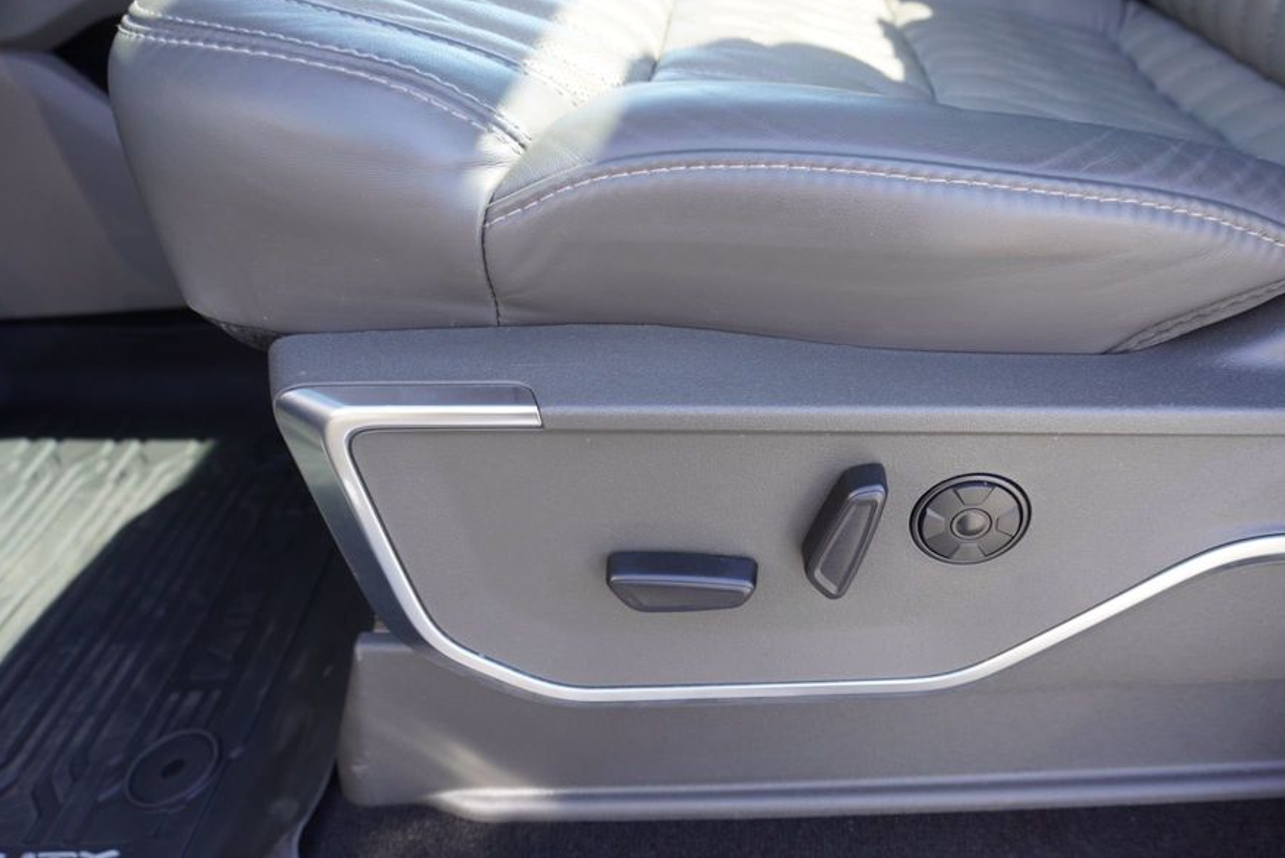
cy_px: 492
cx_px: 719
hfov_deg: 65.2
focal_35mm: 28
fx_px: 1000
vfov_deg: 46.3
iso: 200
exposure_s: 1/60
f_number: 4
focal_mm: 16
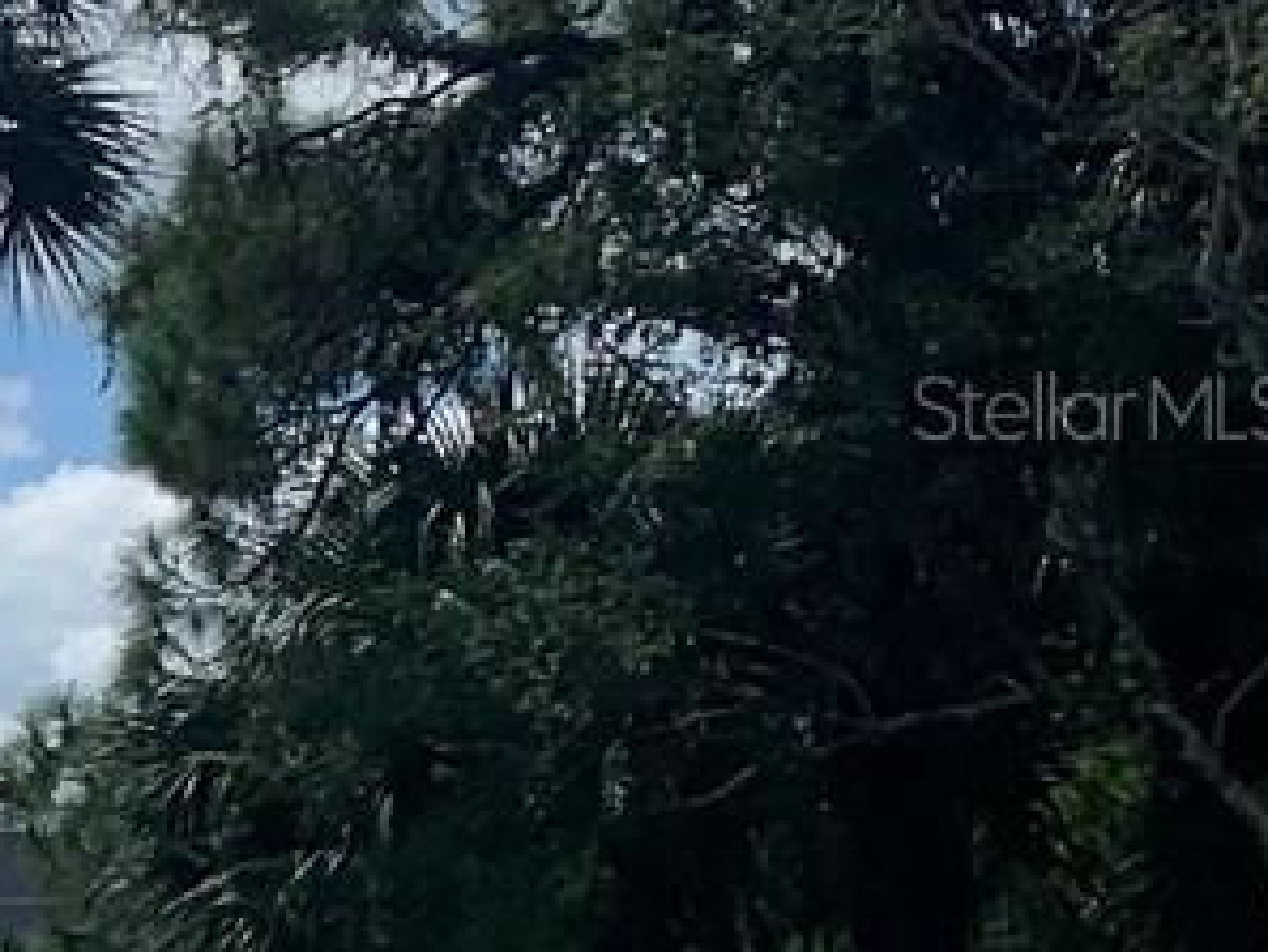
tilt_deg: +5.3
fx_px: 5130
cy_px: 406
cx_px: -2101
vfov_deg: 10.6
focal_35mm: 140
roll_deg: -2.4
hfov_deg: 11.0
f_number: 1.8
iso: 25
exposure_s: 1/4464
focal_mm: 4.25
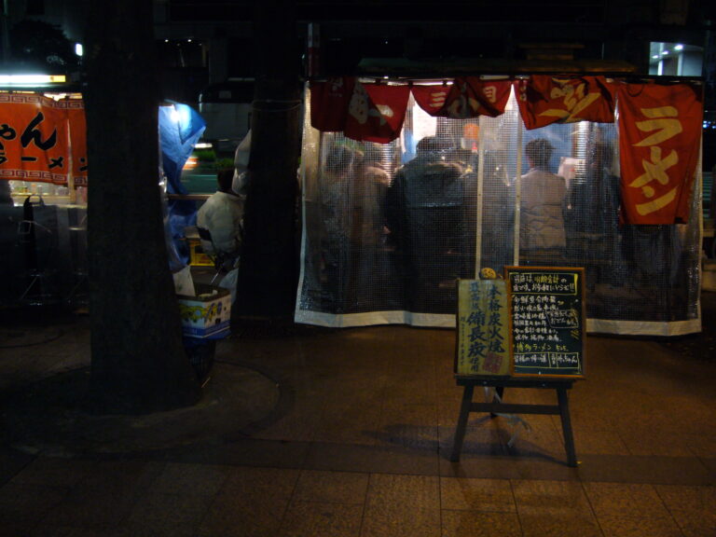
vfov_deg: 40.7
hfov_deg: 52.6
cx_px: 358
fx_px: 724
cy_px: 268
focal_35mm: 35
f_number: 2.8
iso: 200
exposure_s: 1/8
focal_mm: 5.8
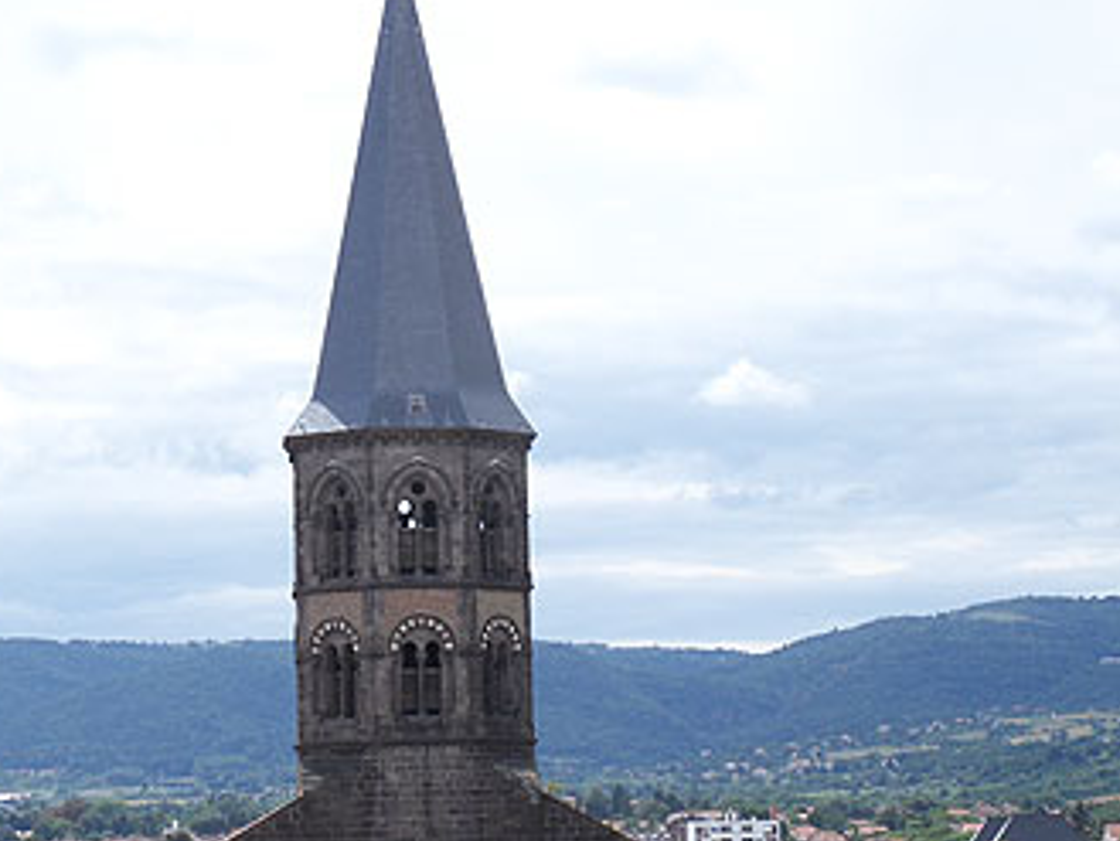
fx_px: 3496
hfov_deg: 18.2
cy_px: 531
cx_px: 470
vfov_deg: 13.7
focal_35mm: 108
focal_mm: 14.2
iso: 80
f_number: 5.3
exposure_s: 1/350
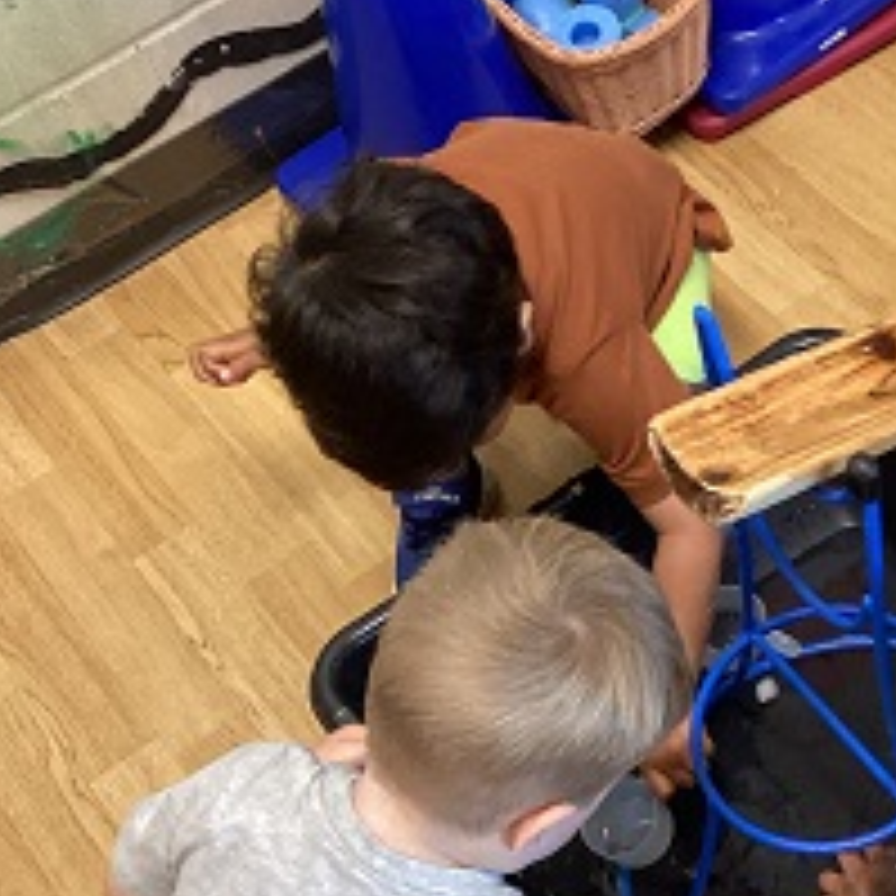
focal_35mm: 69
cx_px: 718
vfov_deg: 25.0
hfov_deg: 24.6
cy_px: 527
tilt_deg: -53.9
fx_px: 2021
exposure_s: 1/50
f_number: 2.4
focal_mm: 3.3
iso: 200
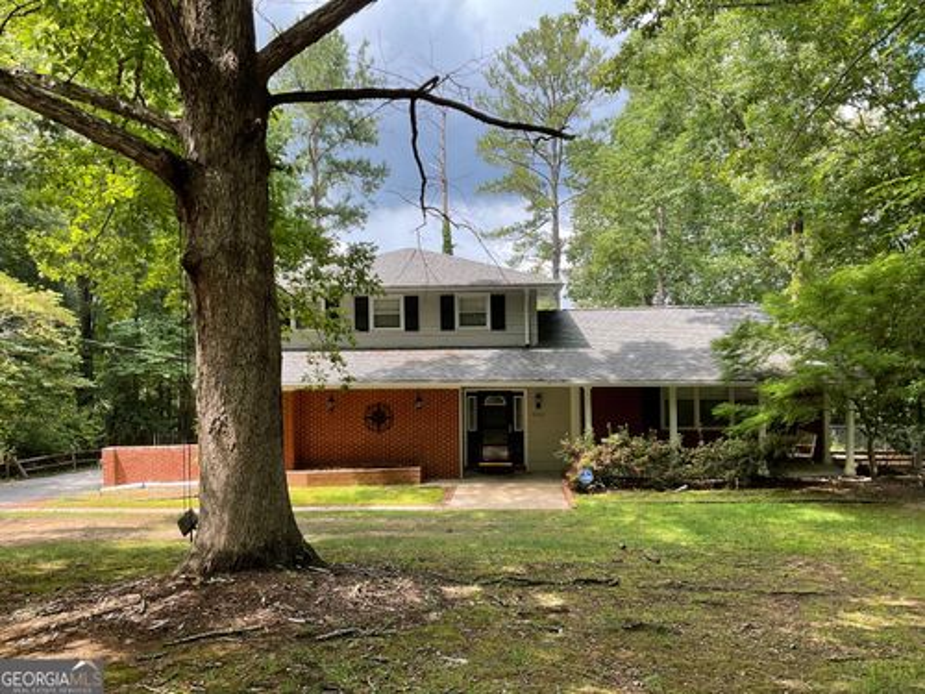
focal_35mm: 29
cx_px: 462
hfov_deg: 61.7
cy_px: 347
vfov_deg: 48.2
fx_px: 775
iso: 16
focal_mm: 3
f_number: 1.8
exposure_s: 1/239
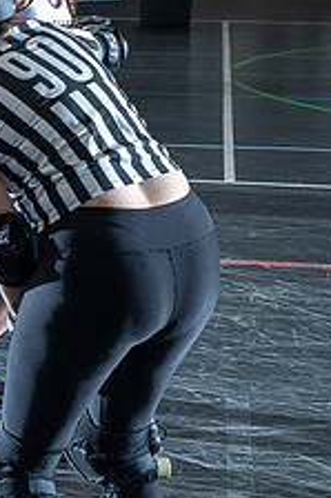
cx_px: -242
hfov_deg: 8.9
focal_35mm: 149
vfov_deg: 13.8
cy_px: 171
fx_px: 2058
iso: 800
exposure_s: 1/160
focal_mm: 50
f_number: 7.1
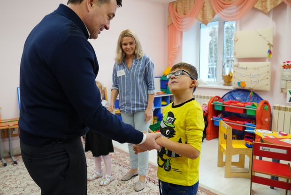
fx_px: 218
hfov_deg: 67.2
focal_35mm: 27
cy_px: 92
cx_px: 133
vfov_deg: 48.0
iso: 3200
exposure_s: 1/500
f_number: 4
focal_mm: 24
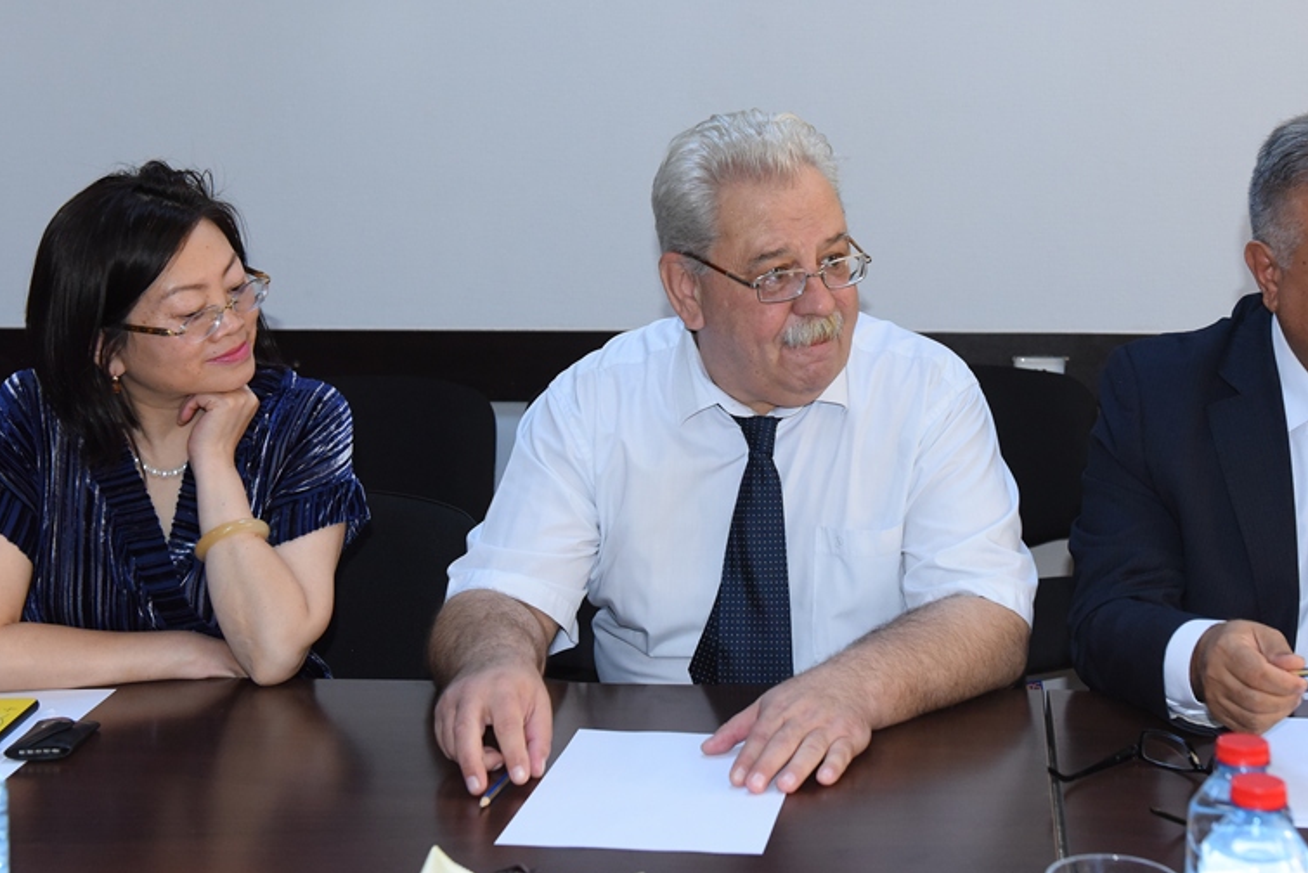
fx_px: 2217
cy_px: 339
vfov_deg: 22.2
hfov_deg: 32.8
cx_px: 764
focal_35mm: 61
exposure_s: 1/125
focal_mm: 45
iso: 2500
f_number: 5.6
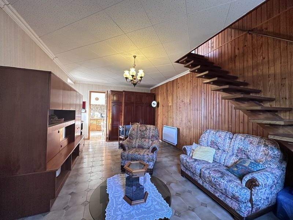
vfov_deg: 85.7
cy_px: 110
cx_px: 146
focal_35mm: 14
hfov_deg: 102.1
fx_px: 119
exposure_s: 1/50
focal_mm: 2.22
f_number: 2.2
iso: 400
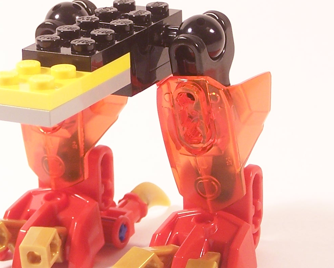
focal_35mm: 176
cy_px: 58
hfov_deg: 11.0
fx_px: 1740
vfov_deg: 8.8
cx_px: 125
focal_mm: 11.5
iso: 100
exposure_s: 1/15
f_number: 3.2
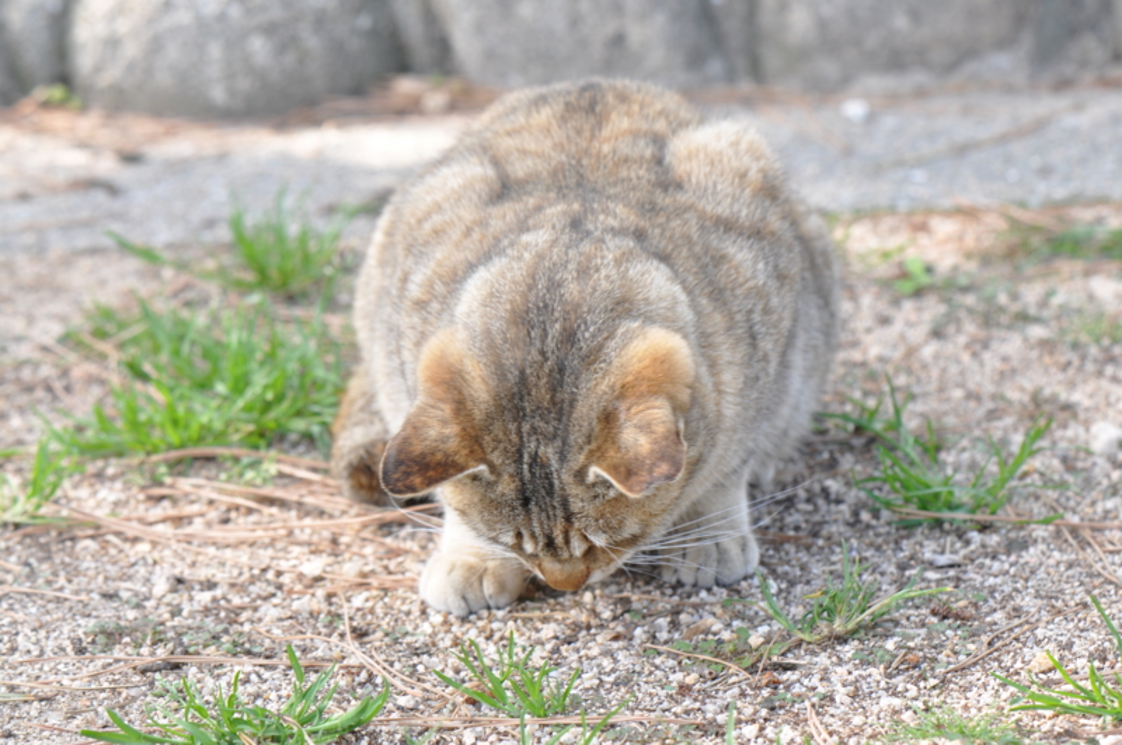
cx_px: 561
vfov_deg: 10.7
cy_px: 372
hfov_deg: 16.1
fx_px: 3968
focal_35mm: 128
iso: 320
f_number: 8
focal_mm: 85
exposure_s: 1/60
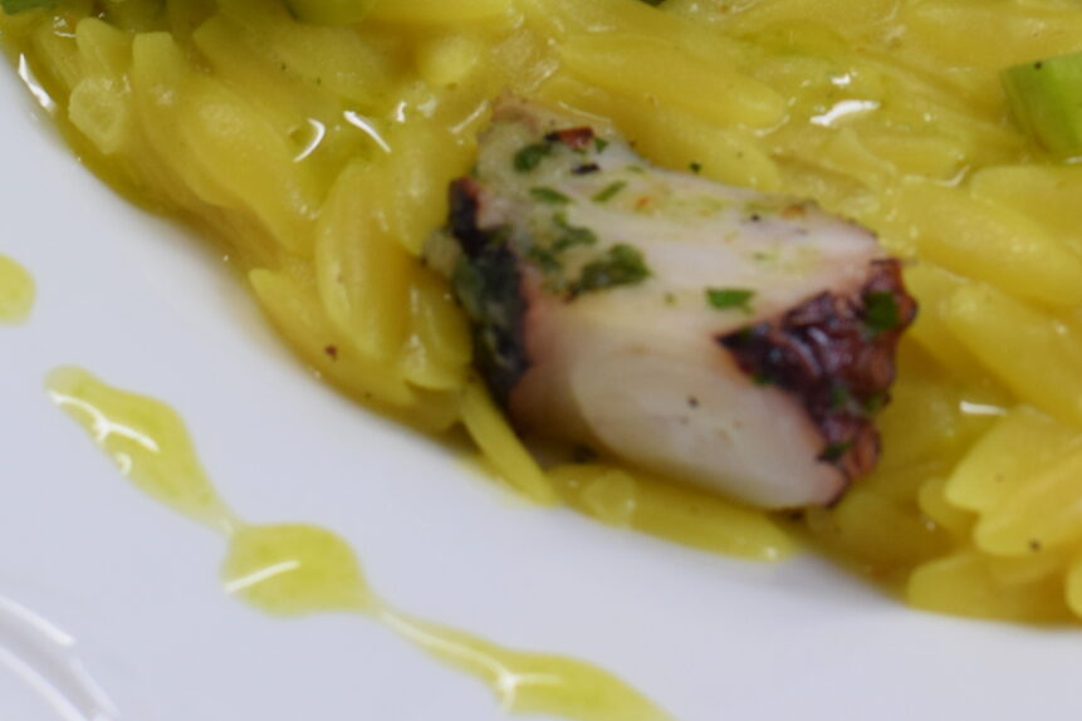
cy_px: -323
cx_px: 1347
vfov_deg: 6.1
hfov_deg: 9.1
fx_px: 6702
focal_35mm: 223
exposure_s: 1/125
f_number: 5.6
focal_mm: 50
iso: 400
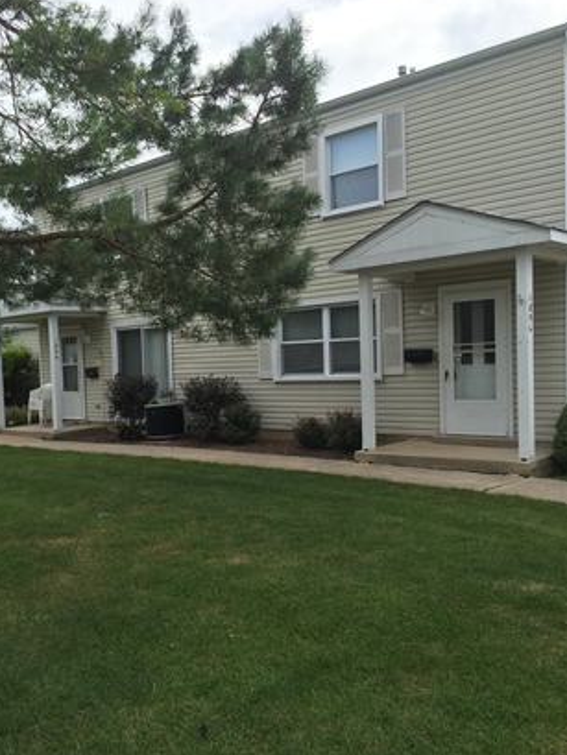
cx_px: 262
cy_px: 417
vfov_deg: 53.8
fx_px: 742
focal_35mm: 34
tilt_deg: -1.8
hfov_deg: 41.8
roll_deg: +1.9
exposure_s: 1/920
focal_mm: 4.15
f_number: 2.2
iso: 32
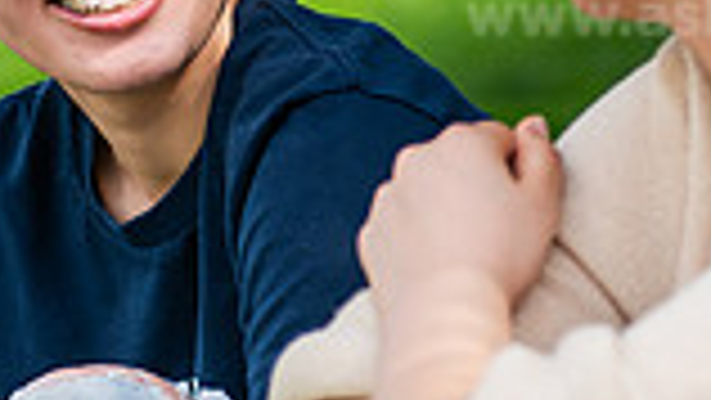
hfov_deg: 9.1
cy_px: 110
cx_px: 261
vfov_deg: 5.1
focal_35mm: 238
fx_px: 4489
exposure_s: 1/500
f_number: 3.2
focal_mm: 62
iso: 80
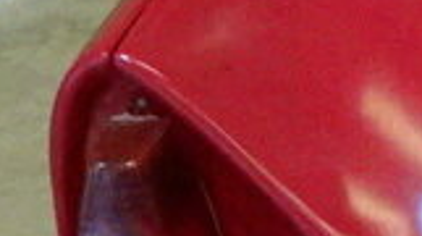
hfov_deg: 7.4
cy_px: 13
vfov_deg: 4.8
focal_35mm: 252
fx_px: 2816
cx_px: 1316
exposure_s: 1/20
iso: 800
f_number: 4
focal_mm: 5.26
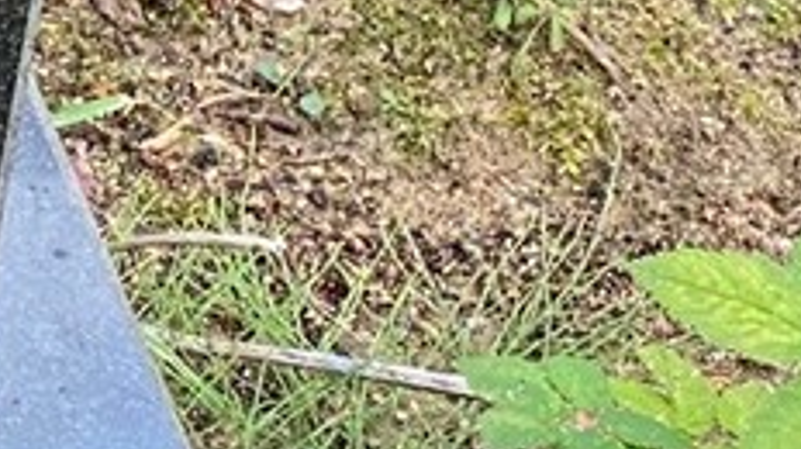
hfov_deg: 6.0
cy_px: -490
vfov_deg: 3.4
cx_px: -746
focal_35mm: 352
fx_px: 7469
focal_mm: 6
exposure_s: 1/121
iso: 125
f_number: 2
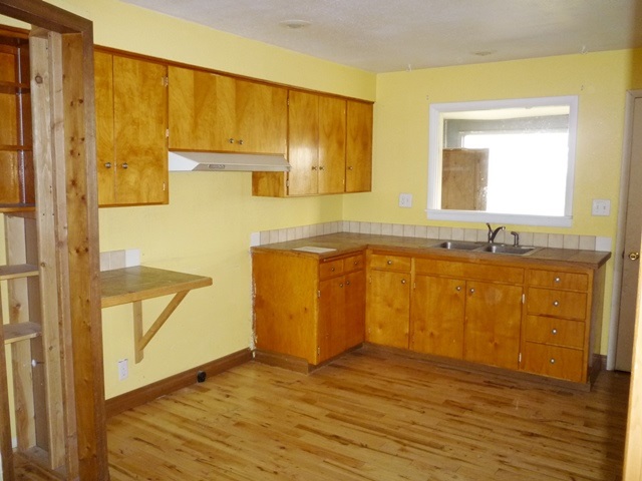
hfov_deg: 61.7
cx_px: 321
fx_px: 538
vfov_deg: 48.2
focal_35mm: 29
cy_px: 240
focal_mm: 5.2
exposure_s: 1/30
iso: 320
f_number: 3.3
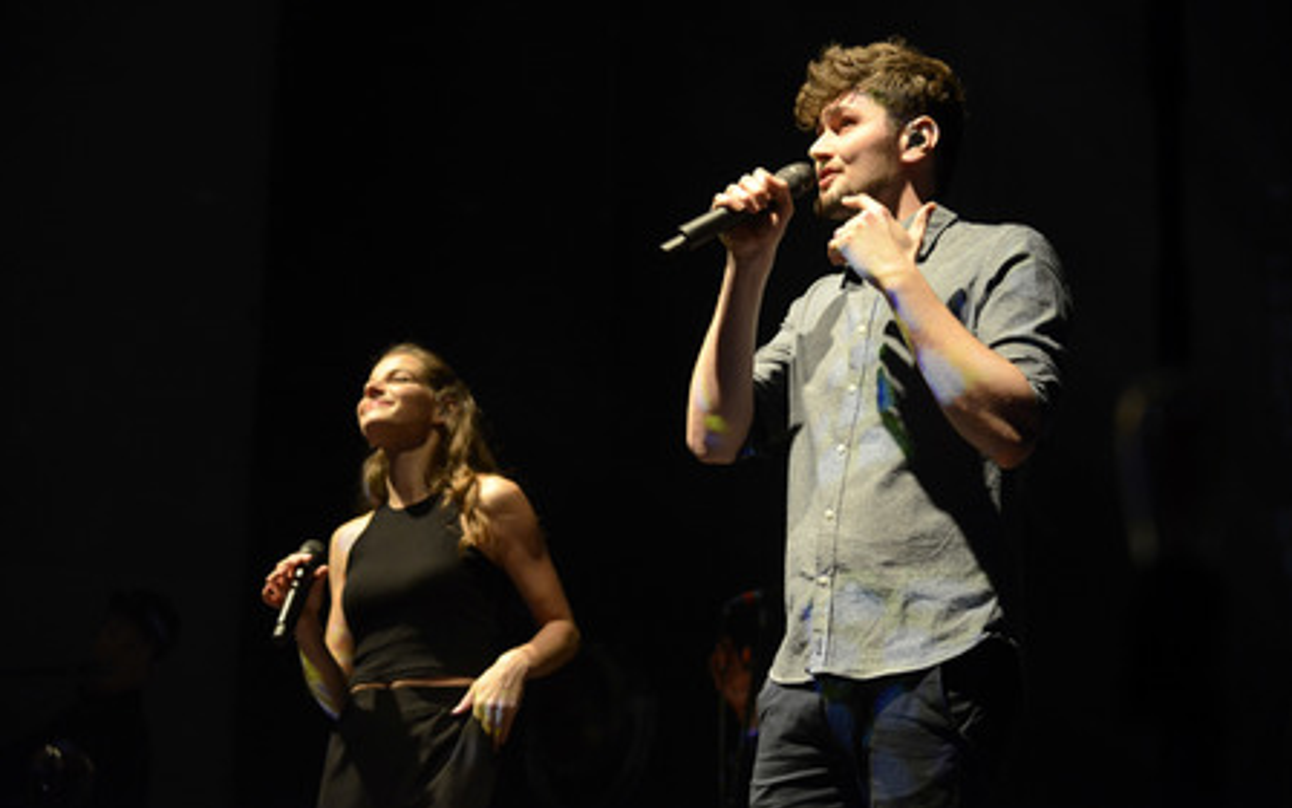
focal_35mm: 84
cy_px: 384
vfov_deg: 15.5
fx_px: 2958
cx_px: 647
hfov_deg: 24.6
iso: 2500
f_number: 2.8
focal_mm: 82
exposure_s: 1/200
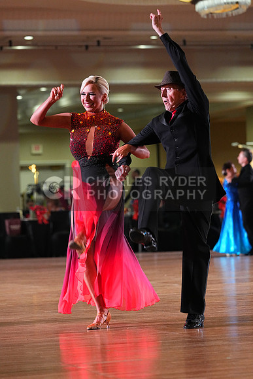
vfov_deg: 13.3
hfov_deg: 8.9
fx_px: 1622
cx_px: 126
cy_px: 190
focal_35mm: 154
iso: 6400
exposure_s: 1/400
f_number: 4.5
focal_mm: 154
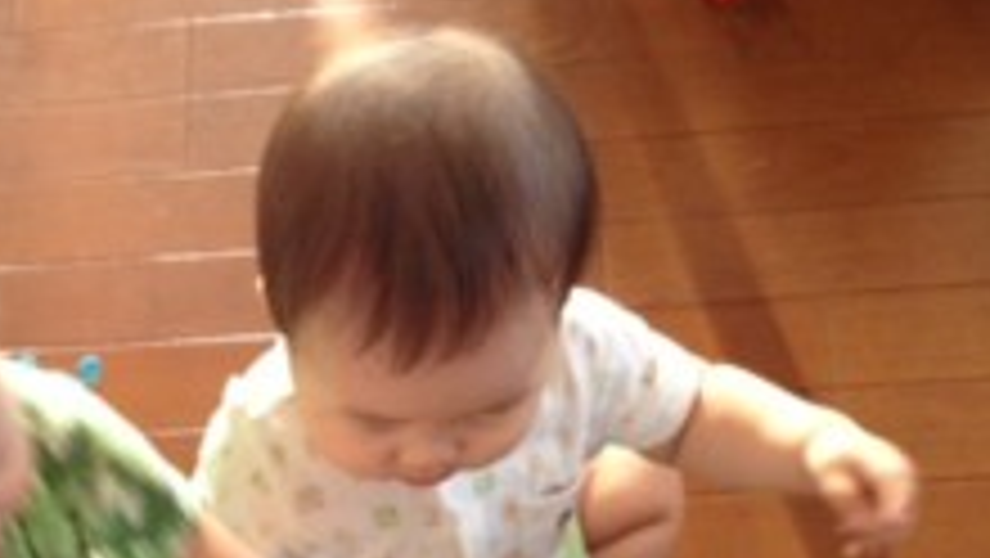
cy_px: 675
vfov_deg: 15.0
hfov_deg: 26.9
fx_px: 2049
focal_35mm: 78
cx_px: 292
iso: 100
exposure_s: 1/20
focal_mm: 4.28
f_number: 2.4
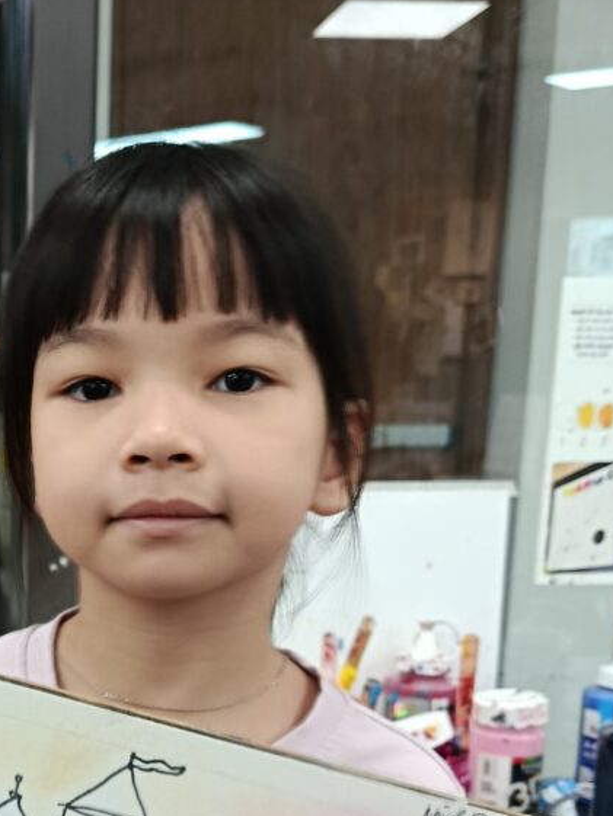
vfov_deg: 32.7
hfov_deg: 24.5
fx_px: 1345
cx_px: -3
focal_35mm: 57
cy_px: 674
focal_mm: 5.24
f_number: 1.7
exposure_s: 1/100
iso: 779
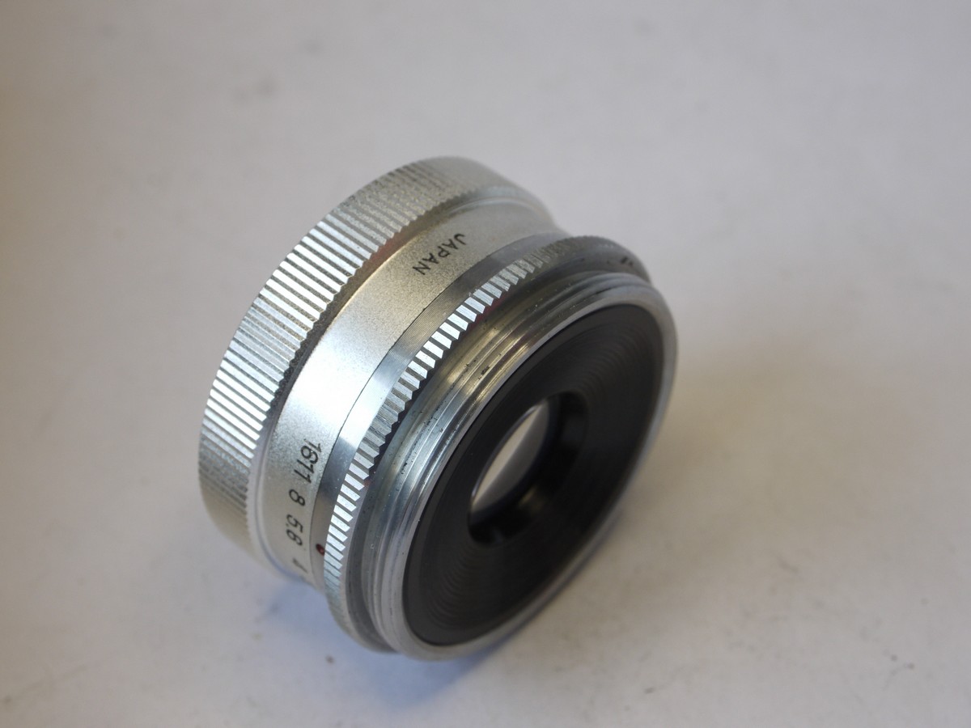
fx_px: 1964
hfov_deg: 27.8
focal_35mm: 70
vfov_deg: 21.0
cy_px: 364
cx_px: 486
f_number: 9
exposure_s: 1/25
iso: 400
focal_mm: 35
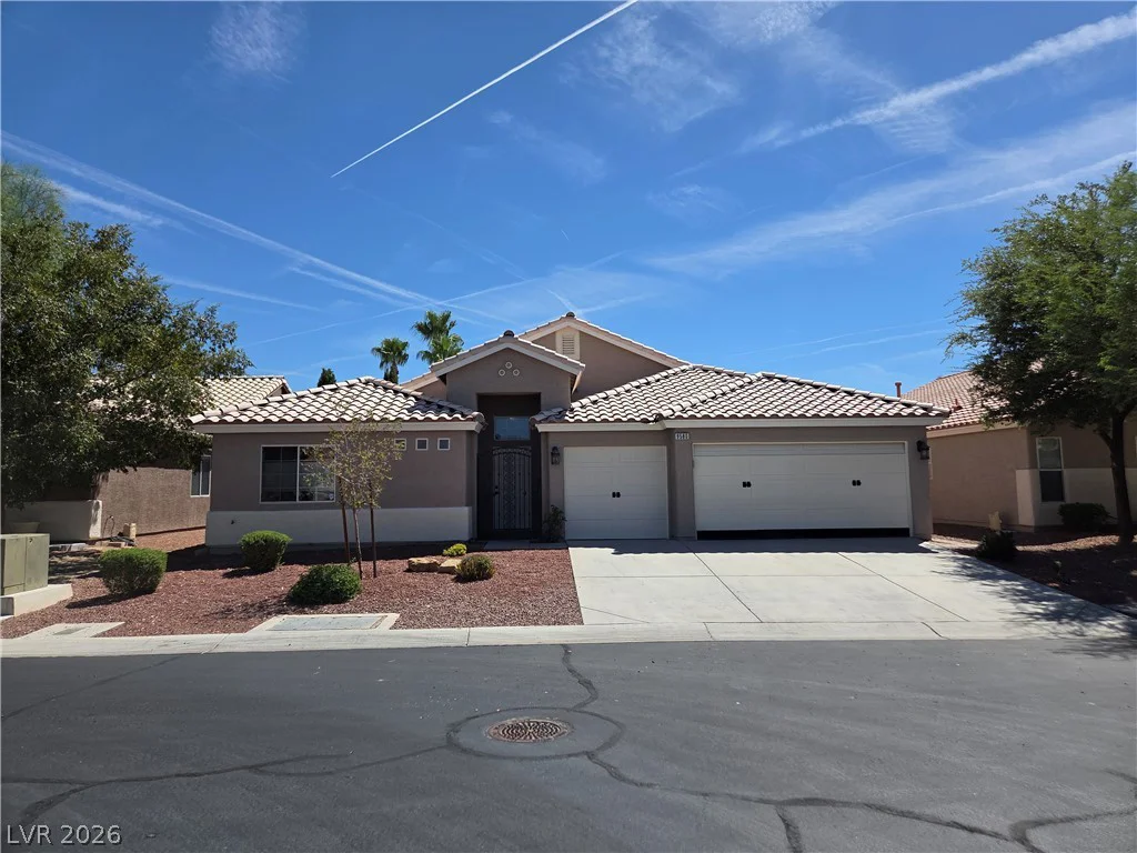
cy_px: 426
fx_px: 755
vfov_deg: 58.9
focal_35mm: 23
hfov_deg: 73.9
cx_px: 568
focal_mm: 5.4
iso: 80
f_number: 1.8
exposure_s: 1/6412
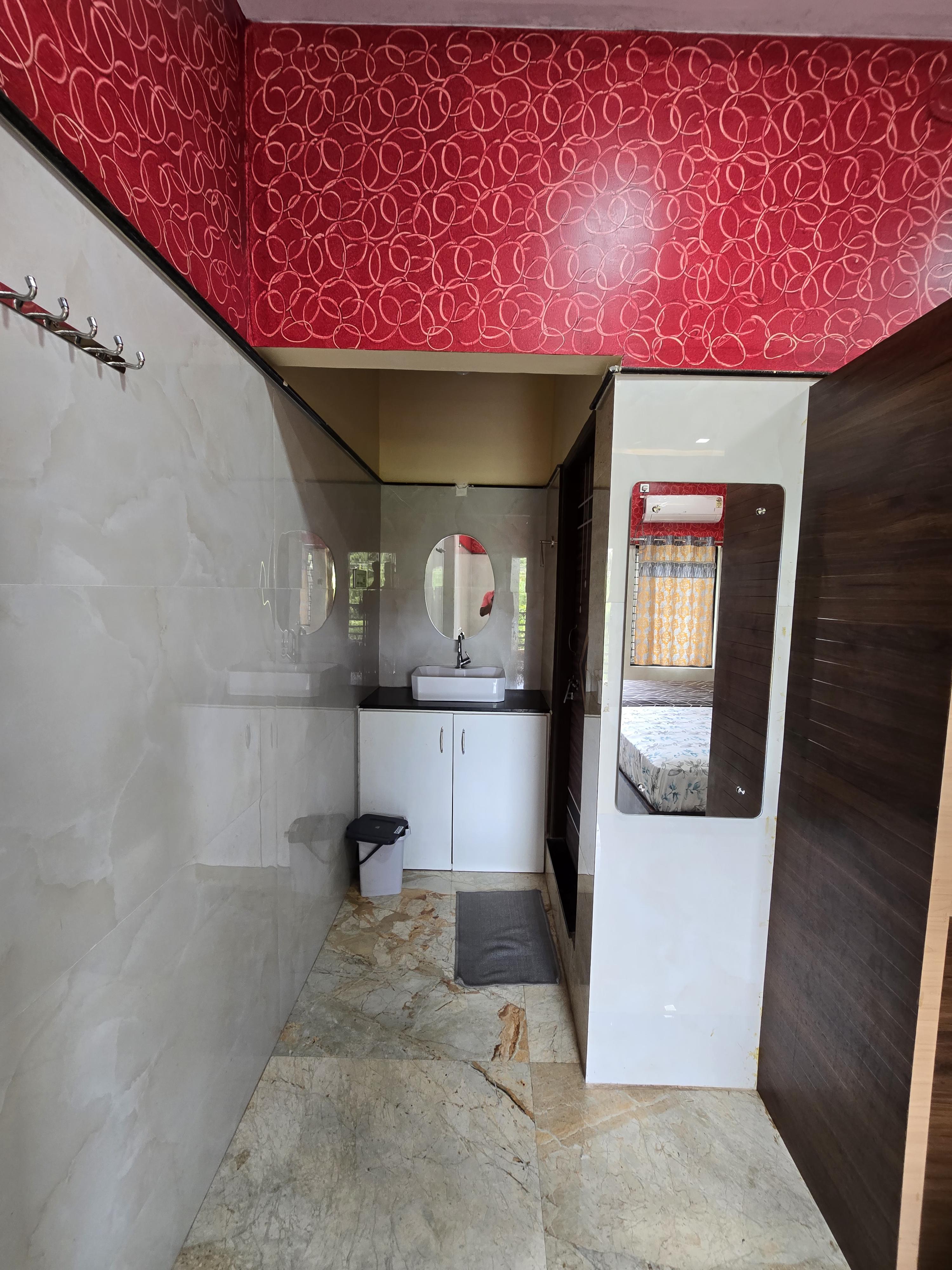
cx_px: 476
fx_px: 477
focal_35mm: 13
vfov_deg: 106.2
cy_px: 635
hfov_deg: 89.9
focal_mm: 2.2
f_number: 2.2
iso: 125
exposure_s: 1/50
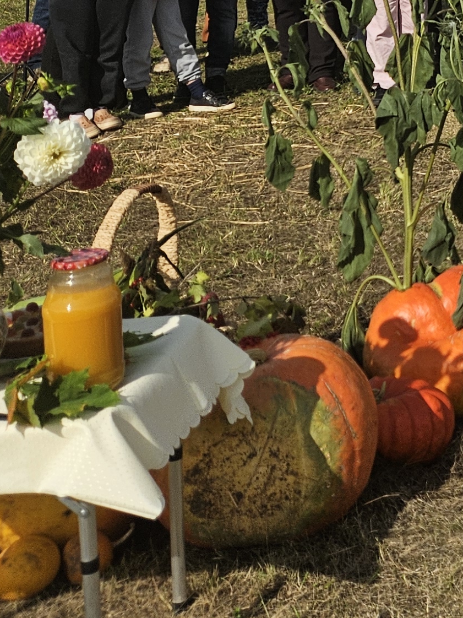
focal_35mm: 82
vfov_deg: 21.5
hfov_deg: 15.0
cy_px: -196
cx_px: 892
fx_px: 1463
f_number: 1.8
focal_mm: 5.4
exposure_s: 1/3177
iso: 25
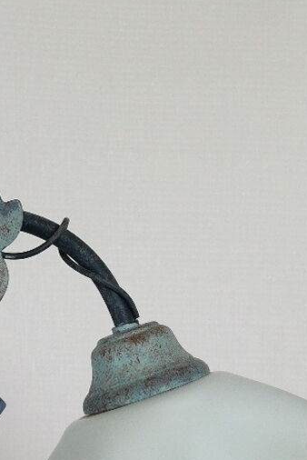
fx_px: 2005
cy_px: 617
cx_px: -117
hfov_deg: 8.6
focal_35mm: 157
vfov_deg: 12.6
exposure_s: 1/60
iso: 200
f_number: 4.5
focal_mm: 30
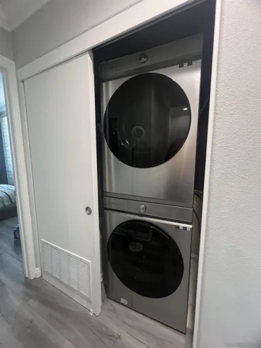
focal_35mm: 13
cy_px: 174
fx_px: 131
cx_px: 130
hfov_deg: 89.9
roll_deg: -0.2
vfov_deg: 106.2
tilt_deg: -6.6
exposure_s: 1/60
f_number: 1.8
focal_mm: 1.57
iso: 640
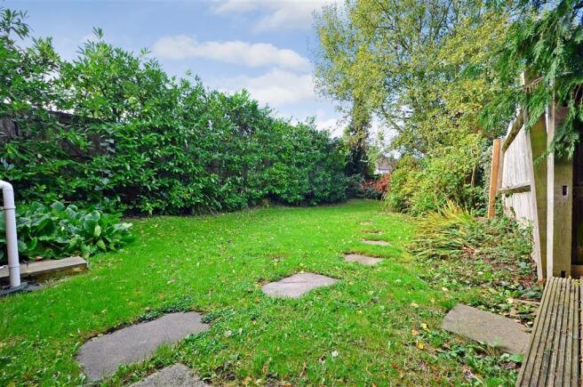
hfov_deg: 100.5
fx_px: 242
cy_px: 194
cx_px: 292
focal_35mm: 15
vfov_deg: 77.1
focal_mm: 10
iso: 200
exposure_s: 1/20
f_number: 11
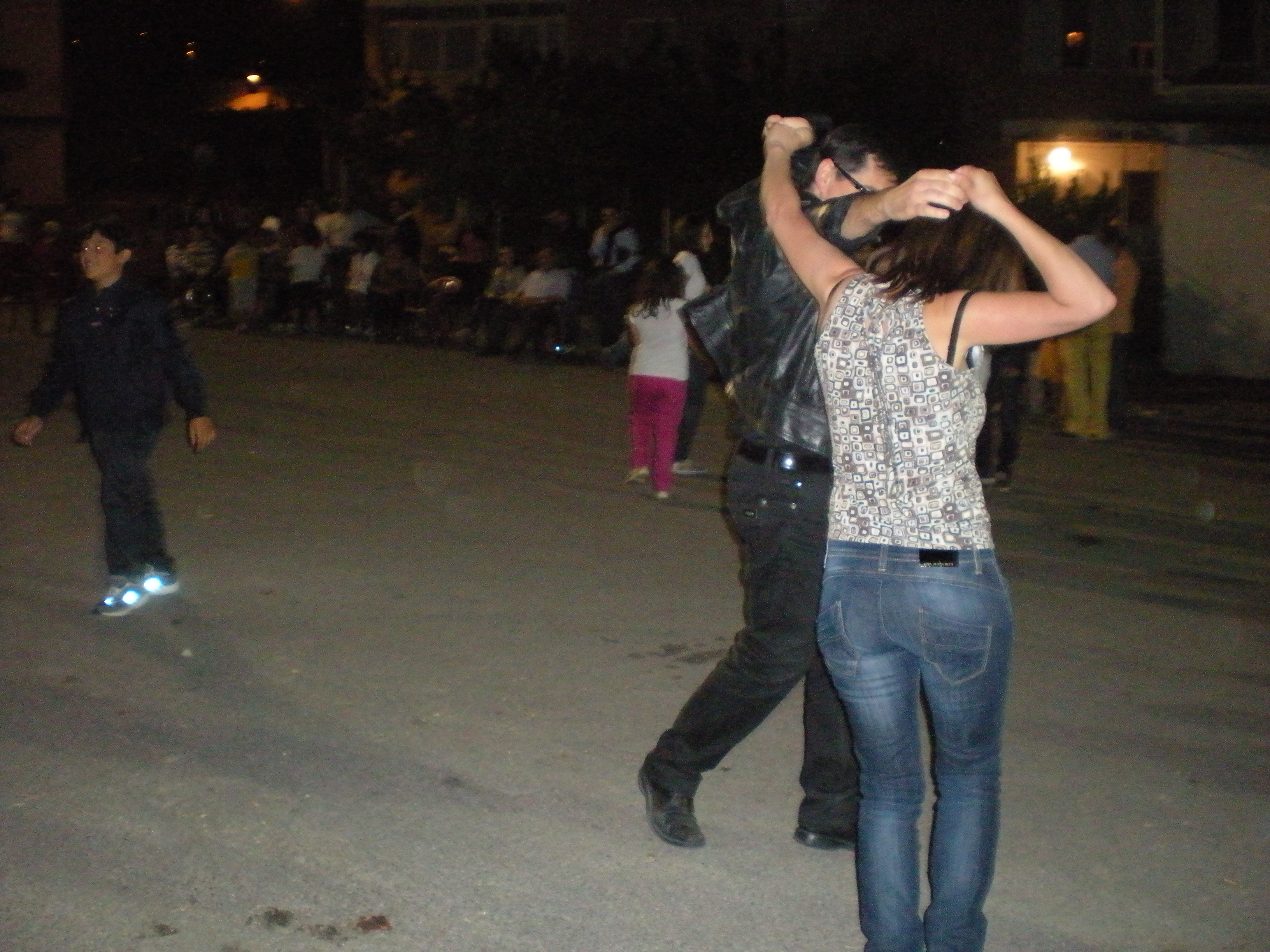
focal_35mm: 38
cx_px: 635
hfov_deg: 49.0
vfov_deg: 37.7
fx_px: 1394
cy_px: 476
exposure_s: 1/60
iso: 800
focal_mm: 6.3
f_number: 3.1
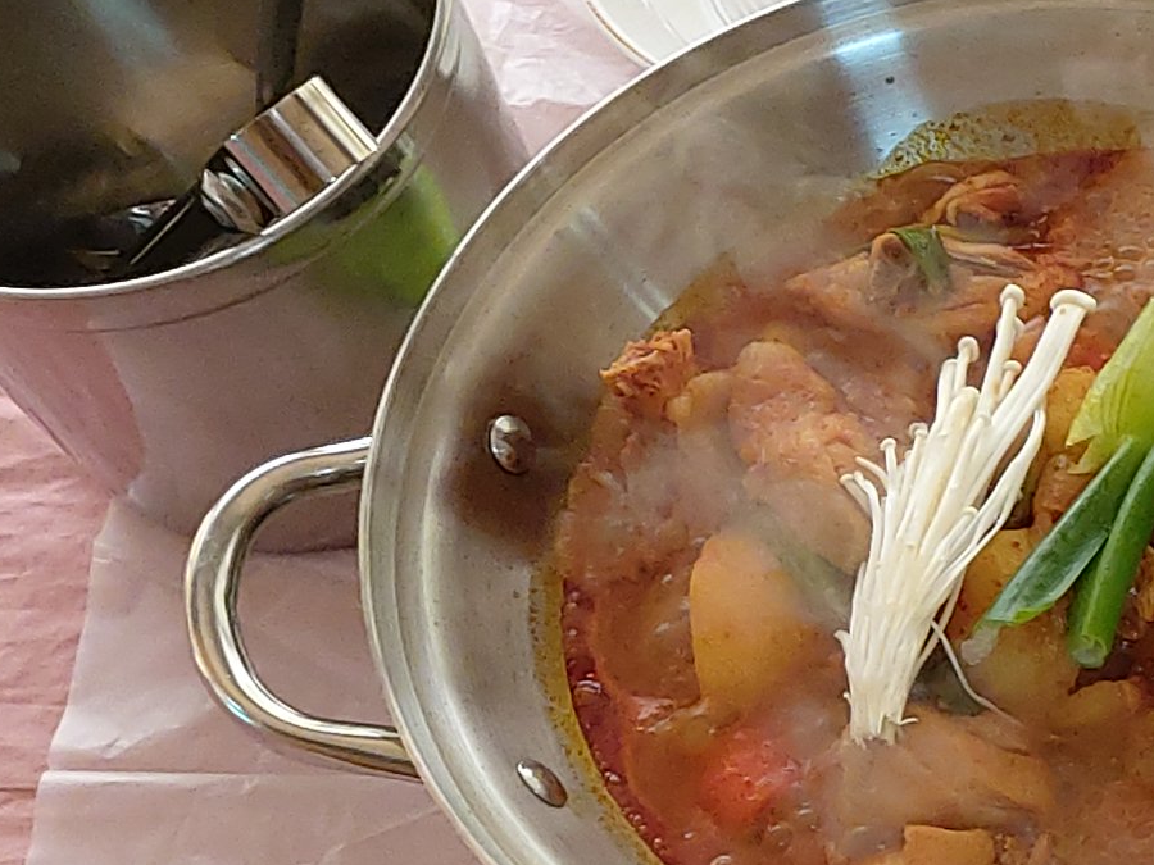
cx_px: 2034
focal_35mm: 112
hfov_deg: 15.3
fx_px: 3734
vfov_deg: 13.0
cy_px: 941
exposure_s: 1/60
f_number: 2
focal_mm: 4.58
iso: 125
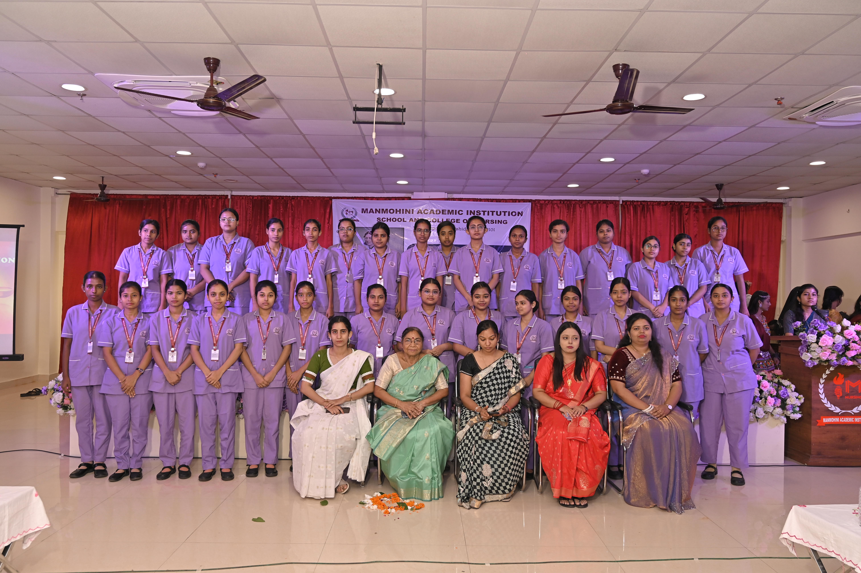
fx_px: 681
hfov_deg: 64.6
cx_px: 430
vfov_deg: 45.6
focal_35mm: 28
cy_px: 286
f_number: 4
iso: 400
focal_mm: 28.5
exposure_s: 1/125
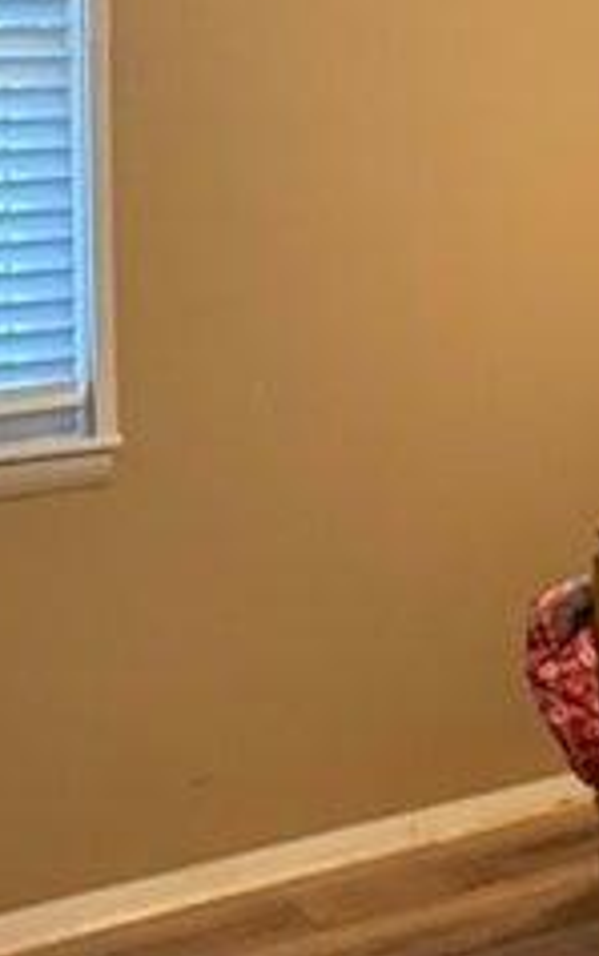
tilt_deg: -3.7
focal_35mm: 85
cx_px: 963
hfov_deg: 14.2
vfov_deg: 23.8
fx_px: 2217
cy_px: 125
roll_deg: -0.1
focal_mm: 2.22
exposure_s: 1/60
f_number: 2.2
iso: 320
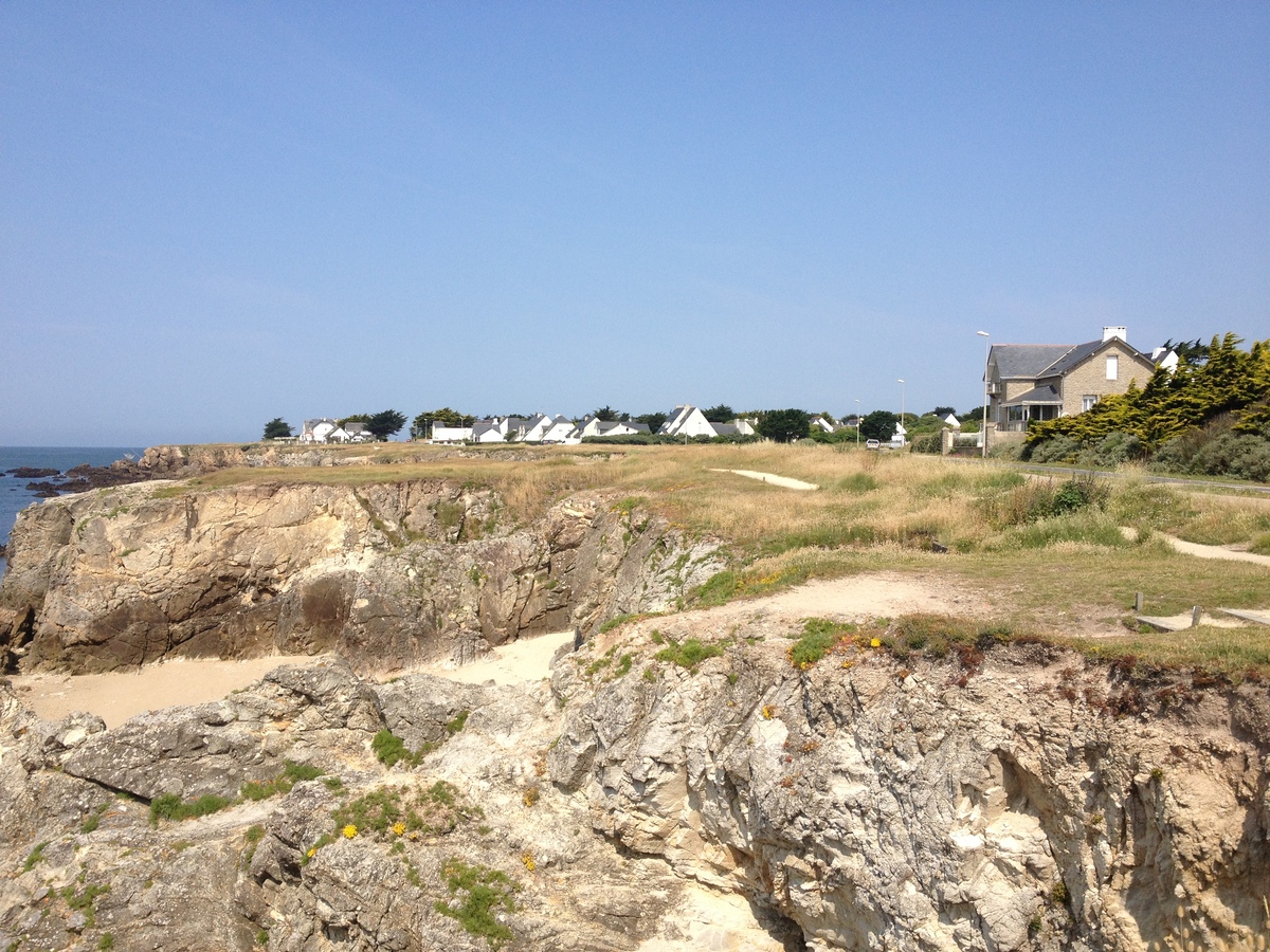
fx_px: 1284
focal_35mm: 35
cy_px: 476
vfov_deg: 40.7
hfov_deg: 52.6
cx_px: 635
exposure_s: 1/2045
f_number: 2.4
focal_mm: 4.28
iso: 50
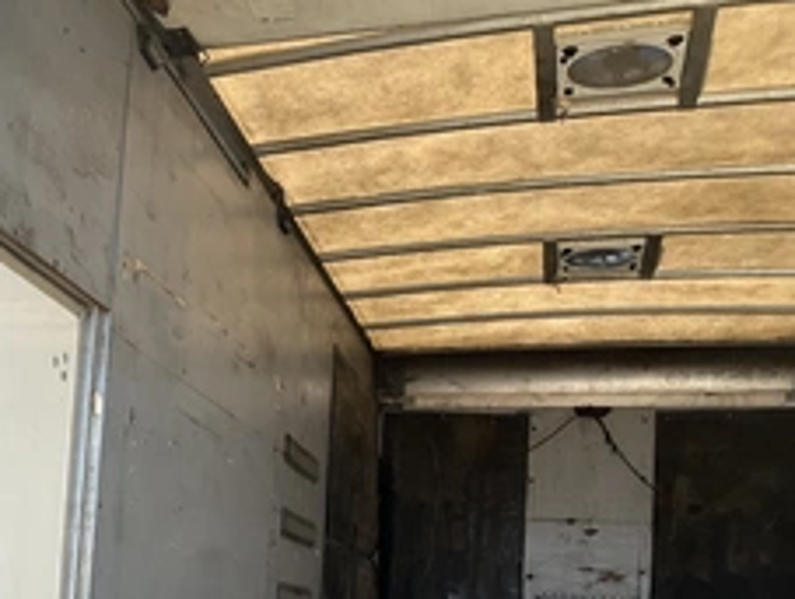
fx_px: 1173
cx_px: 98
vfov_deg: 27.8
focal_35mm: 51
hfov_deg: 35.5
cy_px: 515
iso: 25
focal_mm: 3
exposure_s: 1/397
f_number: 1.8
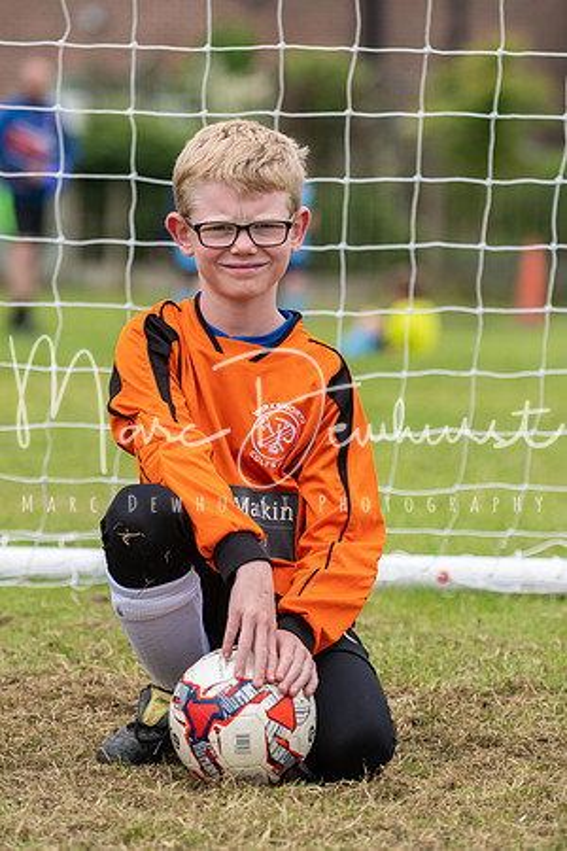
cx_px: 284
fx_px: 5315
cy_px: 426
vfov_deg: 9.1
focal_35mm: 225
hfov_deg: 6.1
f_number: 5
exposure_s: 1/1250
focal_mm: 150
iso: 500
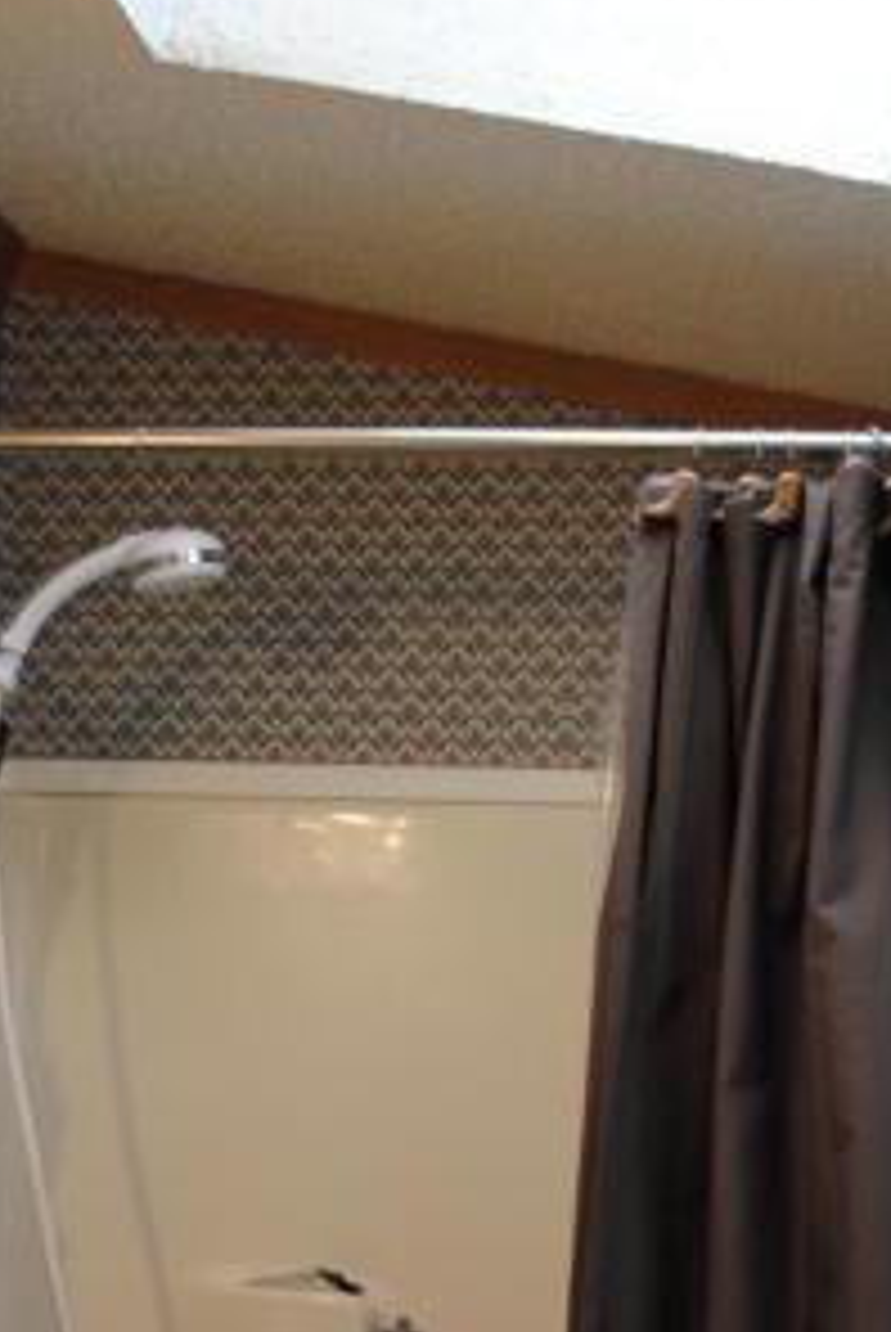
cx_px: 410
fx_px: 2592
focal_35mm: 70
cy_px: 1296
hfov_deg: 19.5
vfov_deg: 27.4
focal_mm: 18
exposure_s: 1/40
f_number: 3.5
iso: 200
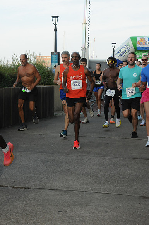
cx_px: 74
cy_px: 112
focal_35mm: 72
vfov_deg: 28.1
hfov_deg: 18.9
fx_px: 448
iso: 800
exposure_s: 1/250
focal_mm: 48
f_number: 14
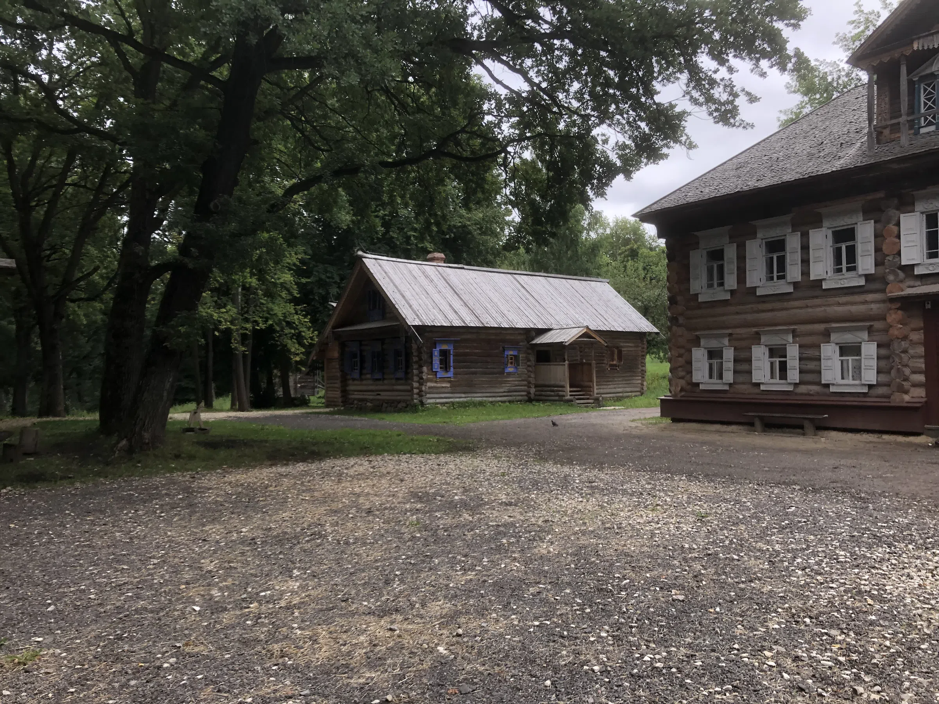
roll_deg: -0.6
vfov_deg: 49.7
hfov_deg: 63.4
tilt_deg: +5.1
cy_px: 352
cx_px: 470
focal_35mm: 28
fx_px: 760
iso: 20
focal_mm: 3.99
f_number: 1.8
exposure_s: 1/685
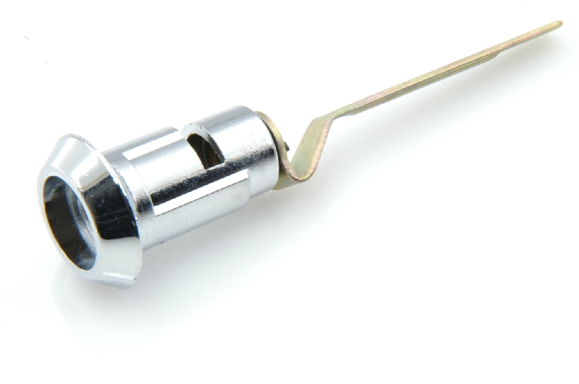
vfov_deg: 13.0
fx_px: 1687
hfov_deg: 19.5
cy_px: 192
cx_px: 290
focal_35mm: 105
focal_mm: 70
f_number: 29
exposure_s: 1.3
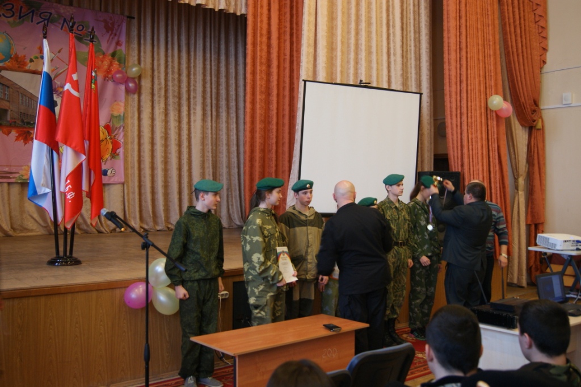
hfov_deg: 57.3
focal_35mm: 33
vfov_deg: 39.9
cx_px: 290
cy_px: 194
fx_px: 532
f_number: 4
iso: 400
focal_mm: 22
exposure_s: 1/10
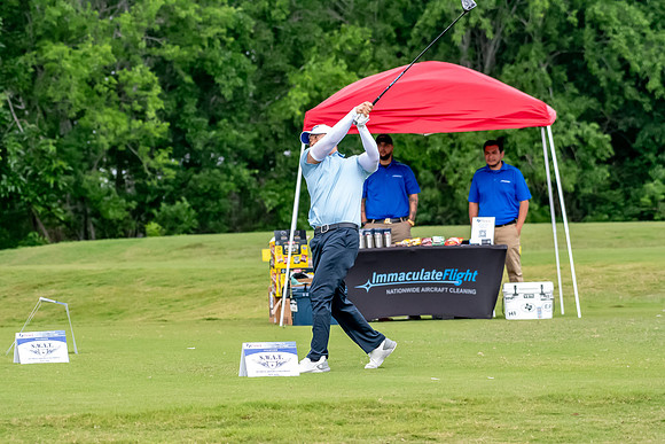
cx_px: 332
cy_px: 222
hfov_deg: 6.9
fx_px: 5543
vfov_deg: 4.6
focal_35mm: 300
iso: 2500
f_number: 5.6
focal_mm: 200
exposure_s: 1/2000
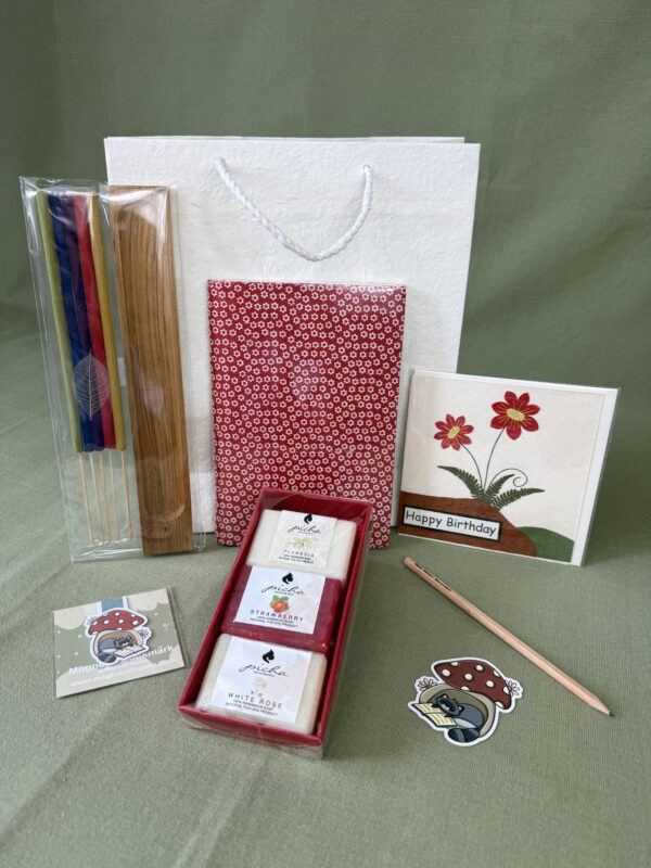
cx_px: 326
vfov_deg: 71.6
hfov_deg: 56.8
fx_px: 602
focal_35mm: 24
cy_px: 434
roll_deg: -3.1
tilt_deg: -27.0
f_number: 1.78
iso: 64
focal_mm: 6.76
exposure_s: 1/183
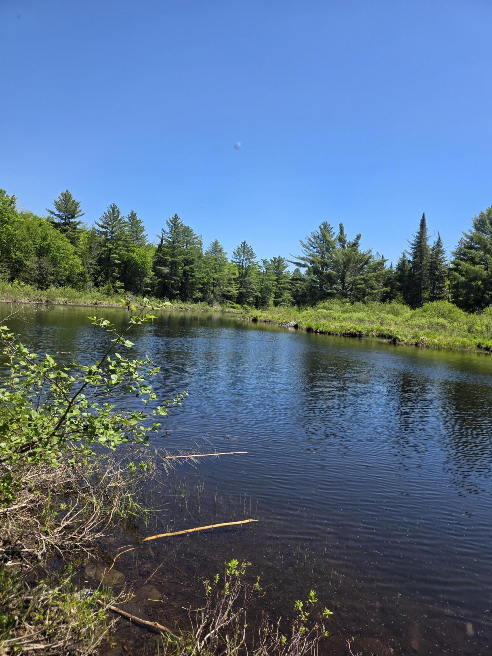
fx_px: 436
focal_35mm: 23
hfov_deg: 58.9
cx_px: 246
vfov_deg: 73.9
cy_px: 328
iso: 80
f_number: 1.7
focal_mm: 6.3
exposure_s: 1/3687
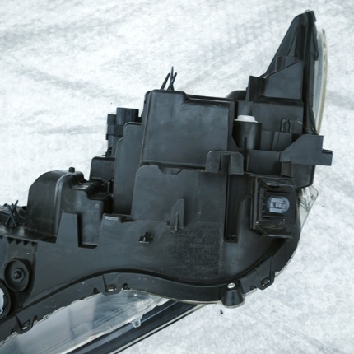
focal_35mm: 46
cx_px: 204
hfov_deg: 36.7
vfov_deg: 36.8
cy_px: 172
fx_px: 532
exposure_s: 1/30
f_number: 1.7
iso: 640
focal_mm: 5.35
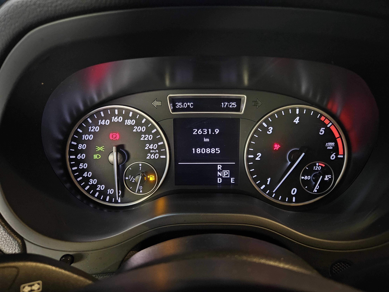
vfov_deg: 58.9
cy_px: 146
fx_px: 258
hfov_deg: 73.9
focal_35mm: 23
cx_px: 194
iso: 1000
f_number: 1.8
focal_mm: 5.4
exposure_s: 1/24
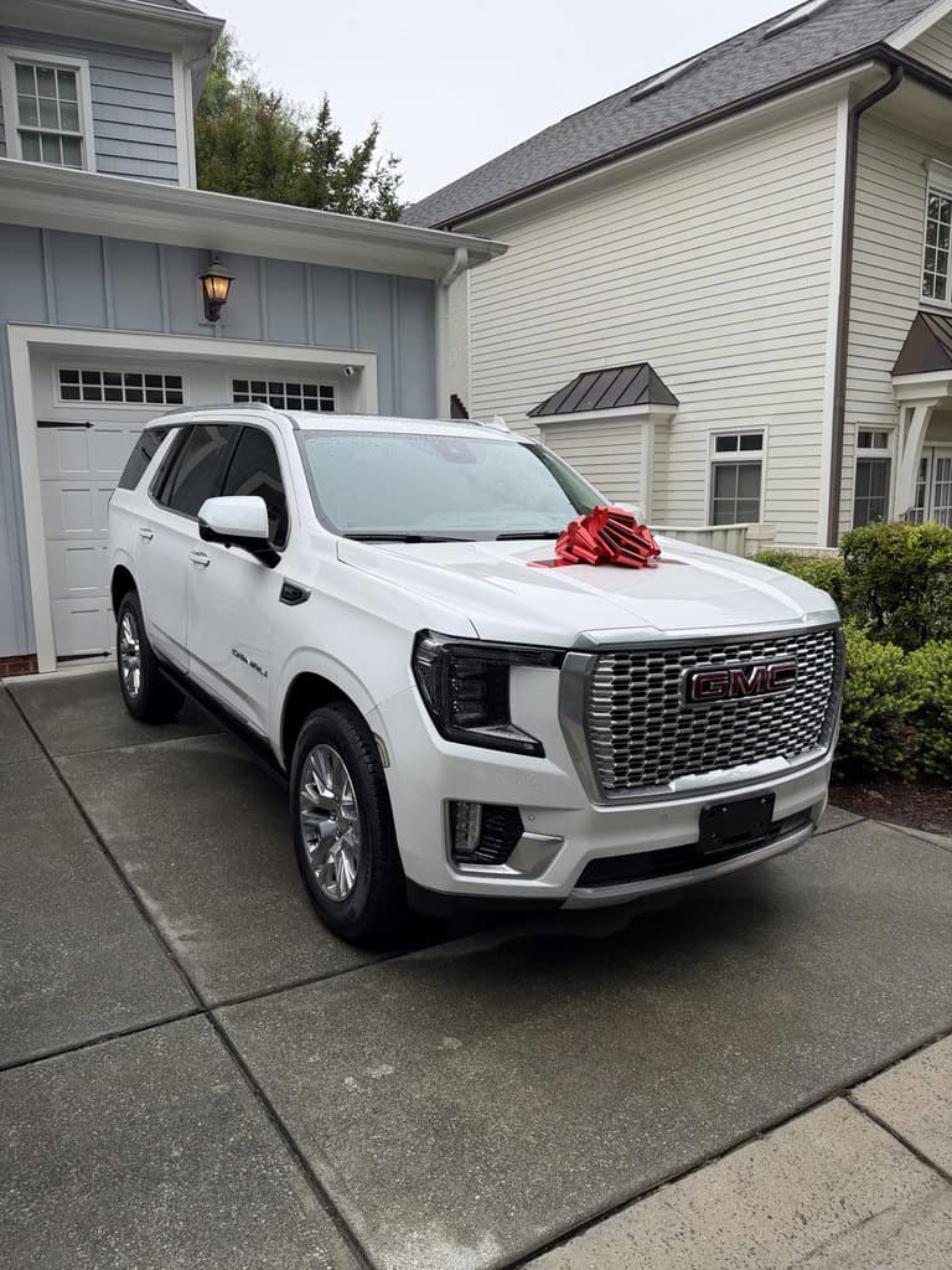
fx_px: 880
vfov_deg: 71.6
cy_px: 635
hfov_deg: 56.8
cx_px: 476
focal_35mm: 24
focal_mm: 6.8
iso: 100
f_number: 1.8
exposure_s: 1/3145
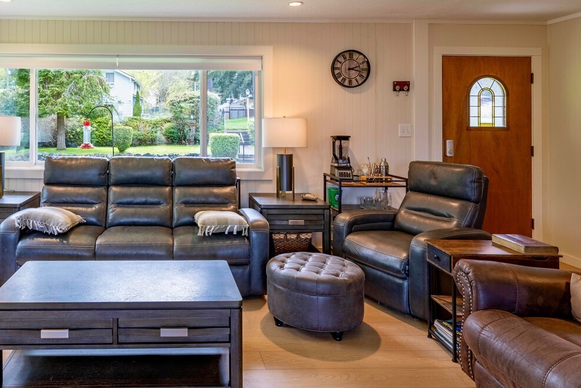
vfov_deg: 53.1
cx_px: 118
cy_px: 190
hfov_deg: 67.1
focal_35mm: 24
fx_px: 387
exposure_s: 1/80
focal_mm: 14
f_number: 8
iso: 320
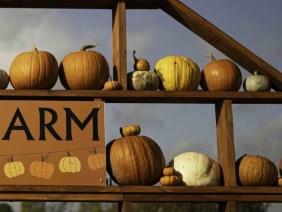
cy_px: 39
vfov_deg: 13.4
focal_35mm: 110
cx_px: -32
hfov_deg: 17.3
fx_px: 896
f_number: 1.8
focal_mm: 50
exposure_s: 1/16000
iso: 200
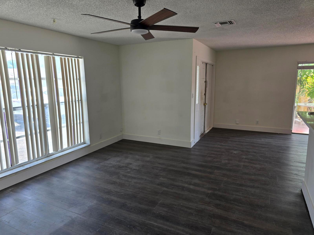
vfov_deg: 58.9
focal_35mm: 23
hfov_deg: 73.9
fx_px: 209
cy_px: 118
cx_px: 157
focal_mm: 6.3
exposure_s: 1/180
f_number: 1.7
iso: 50
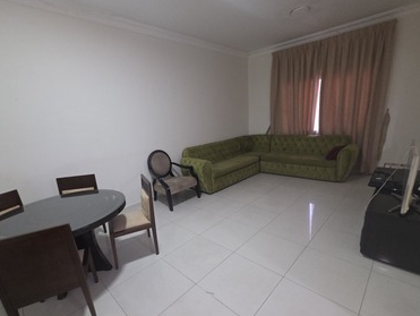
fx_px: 194
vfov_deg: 78.0
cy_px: 173
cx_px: 209
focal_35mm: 16
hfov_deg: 94.4
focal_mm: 2.2
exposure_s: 1/50
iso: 250
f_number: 1.9
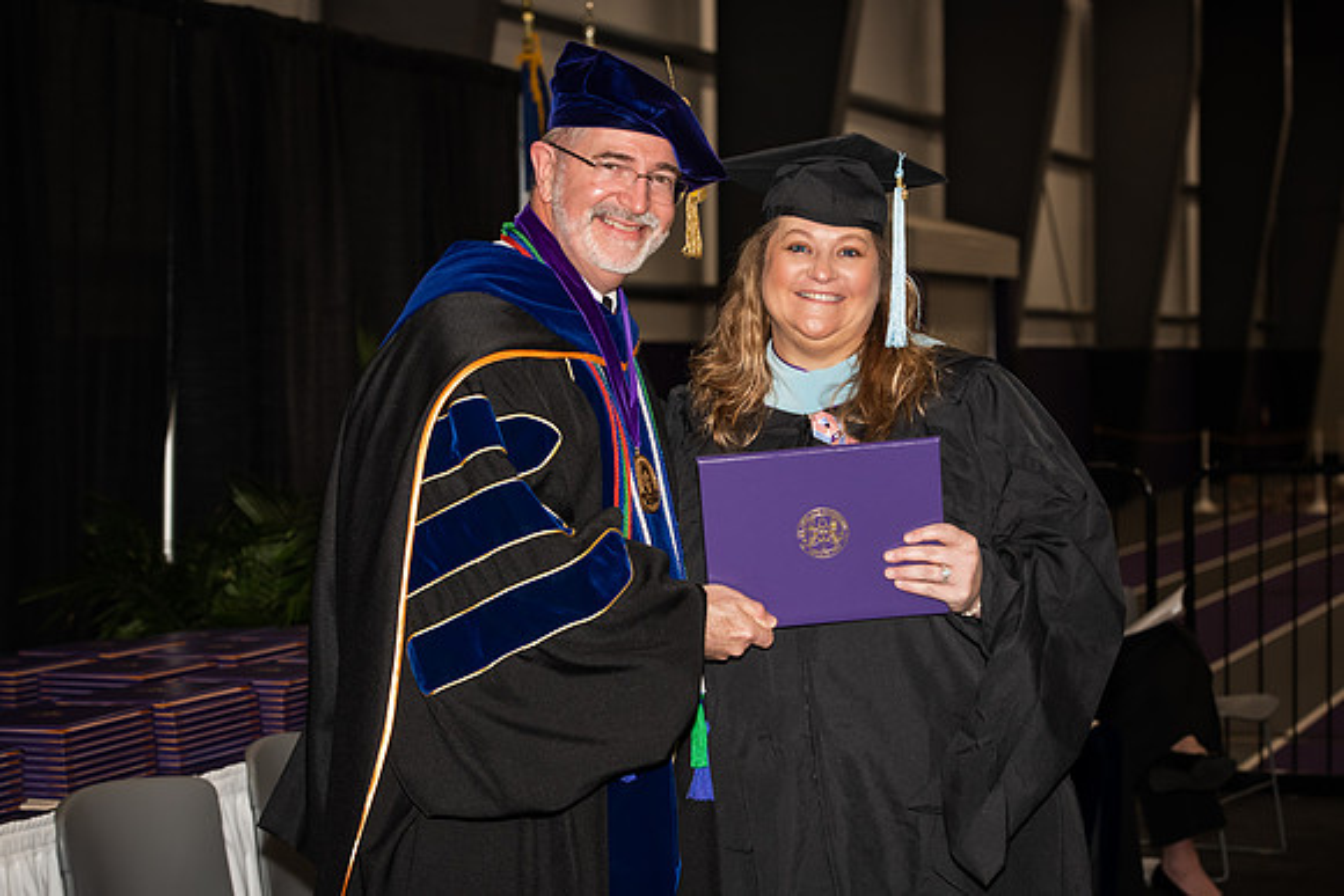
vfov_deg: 17.1
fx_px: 2987
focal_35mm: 80
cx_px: 672
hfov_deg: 25.4
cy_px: 448
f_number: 5.6
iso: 1000
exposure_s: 1/200
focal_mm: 80
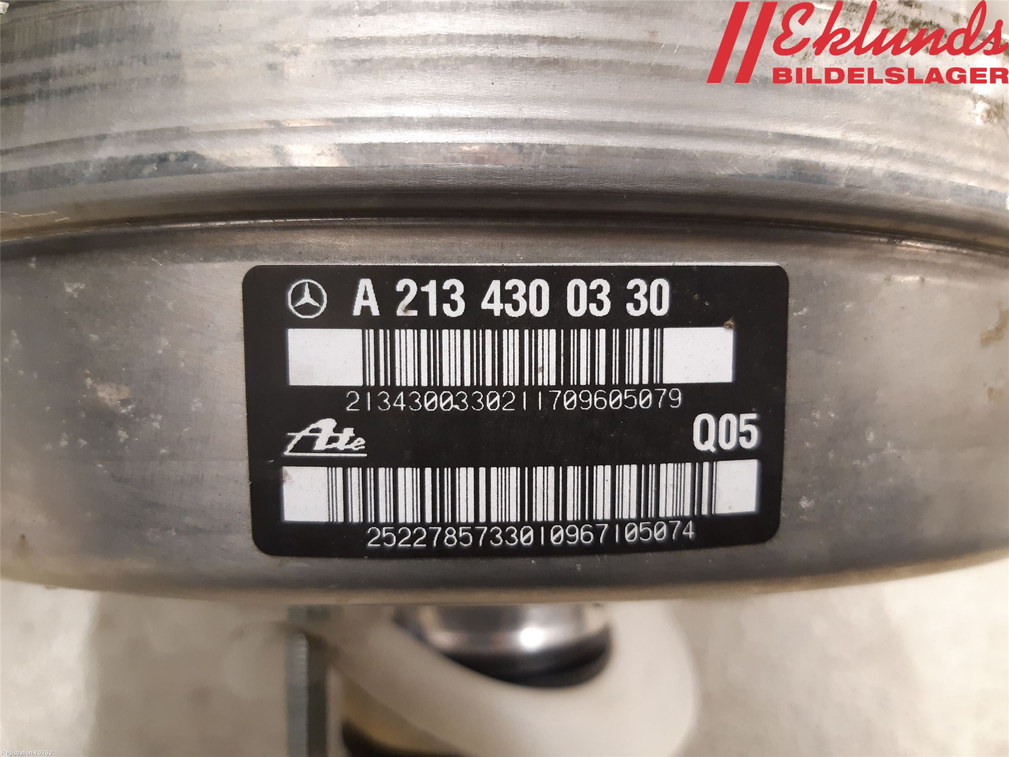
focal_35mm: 26
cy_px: 378
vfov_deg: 53.1
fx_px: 758
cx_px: 504
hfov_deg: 67.3
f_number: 1.7
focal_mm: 3.93
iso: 200
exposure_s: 1/33
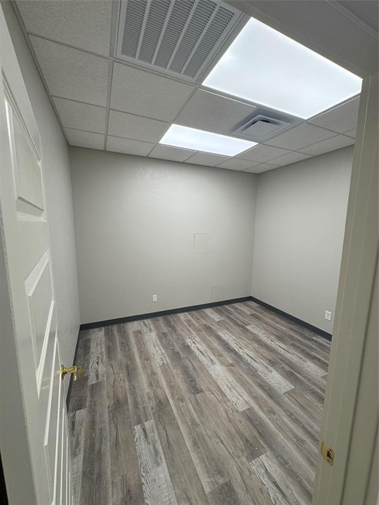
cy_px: 252
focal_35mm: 14
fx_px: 204
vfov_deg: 102.1
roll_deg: -0.1
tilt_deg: -8.6
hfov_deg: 85.7
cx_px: 190
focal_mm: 2.22
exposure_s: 1/120
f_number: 2.2
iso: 100
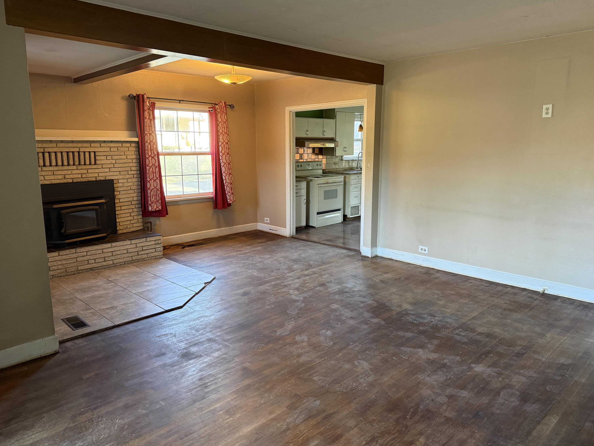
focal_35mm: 25
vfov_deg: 54.9
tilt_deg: -8.7
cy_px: 215
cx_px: 300
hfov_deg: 69.4
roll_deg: +0.2
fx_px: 429
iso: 320
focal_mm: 6.76
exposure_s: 1/60
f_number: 1.78
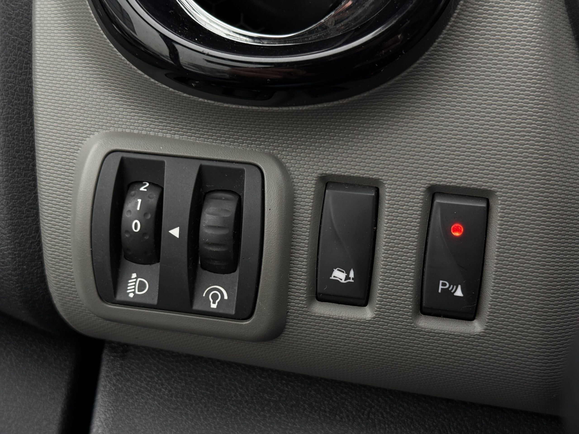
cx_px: 290
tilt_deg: -29.0
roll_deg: +0.5
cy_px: 217
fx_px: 803
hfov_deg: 39.7
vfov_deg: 30.3
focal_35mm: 48
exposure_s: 1/121
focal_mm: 6.76
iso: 80
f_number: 1.78
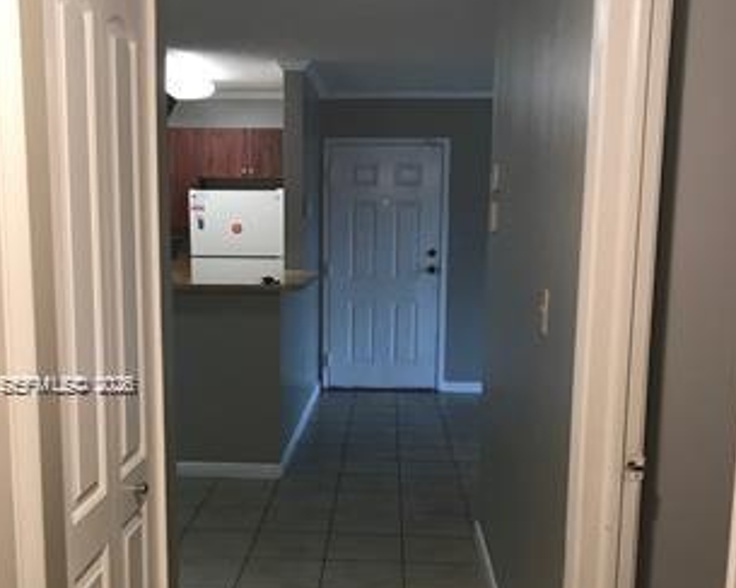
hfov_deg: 42.8
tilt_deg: -9.4
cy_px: 386
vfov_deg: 34.6
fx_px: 937
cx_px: 328
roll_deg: -0.3
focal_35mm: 43
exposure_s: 1/15
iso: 40
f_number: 1.8
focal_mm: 3.99
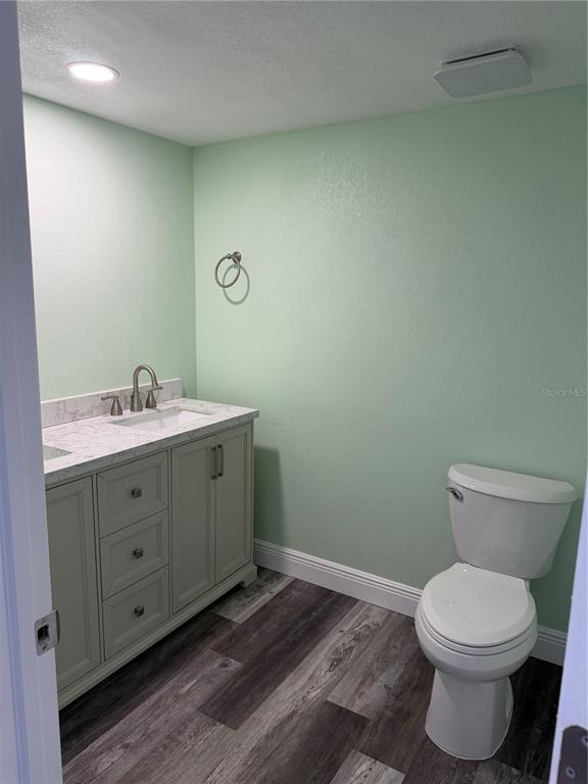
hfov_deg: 56.8
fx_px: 544
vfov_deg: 71.6
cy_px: 392
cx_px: 294
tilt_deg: -11.4
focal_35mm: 24
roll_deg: -0.7
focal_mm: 6.76
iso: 125
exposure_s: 1/120
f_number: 1.78
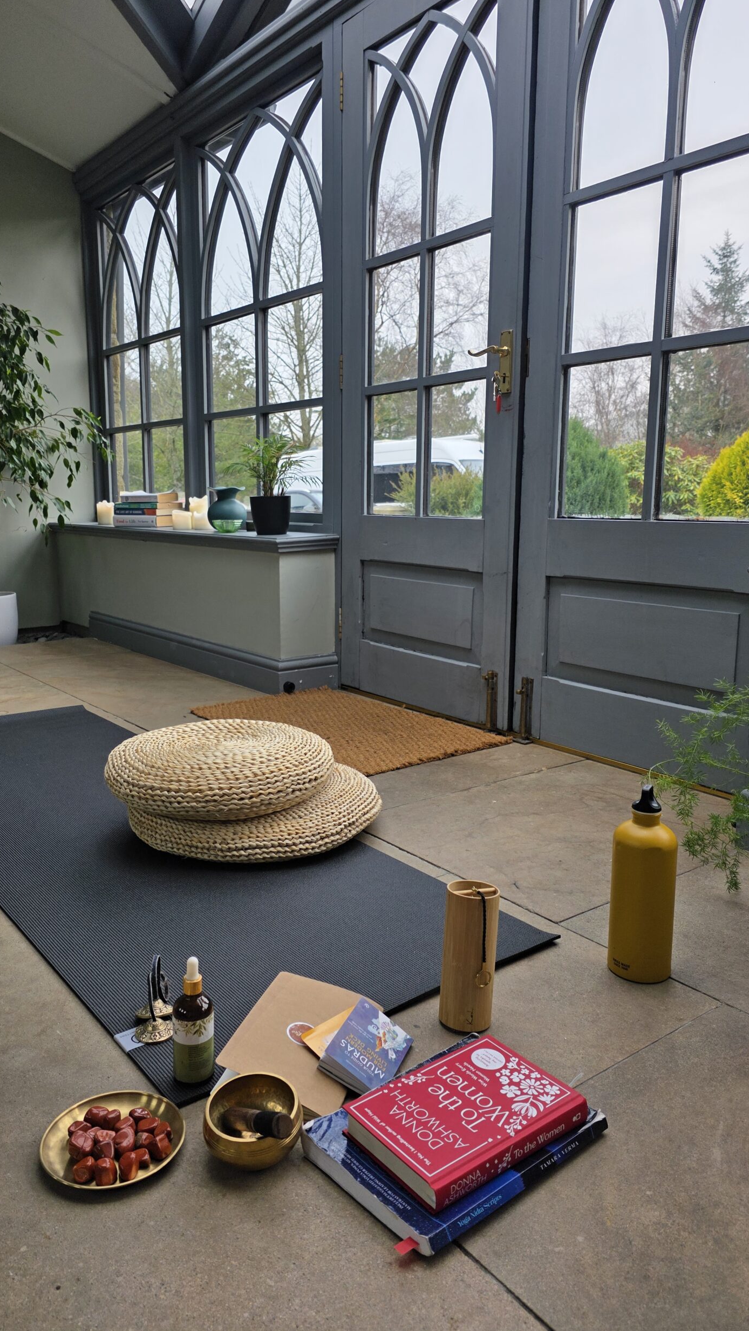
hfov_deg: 44.3
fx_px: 918
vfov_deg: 71.9
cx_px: 325
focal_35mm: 26
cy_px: 643
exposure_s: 1/359
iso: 25
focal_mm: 6.3
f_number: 1.7
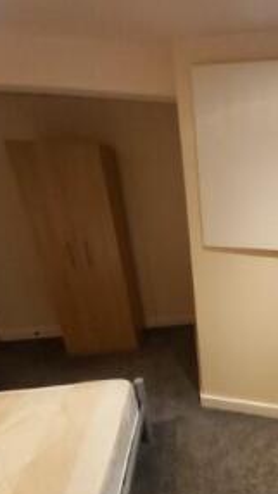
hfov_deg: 48.6
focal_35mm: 20
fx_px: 262
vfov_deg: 84.6
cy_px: 315
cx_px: 261
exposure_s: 1/33
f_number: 2.2
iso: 250
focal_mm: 1.42
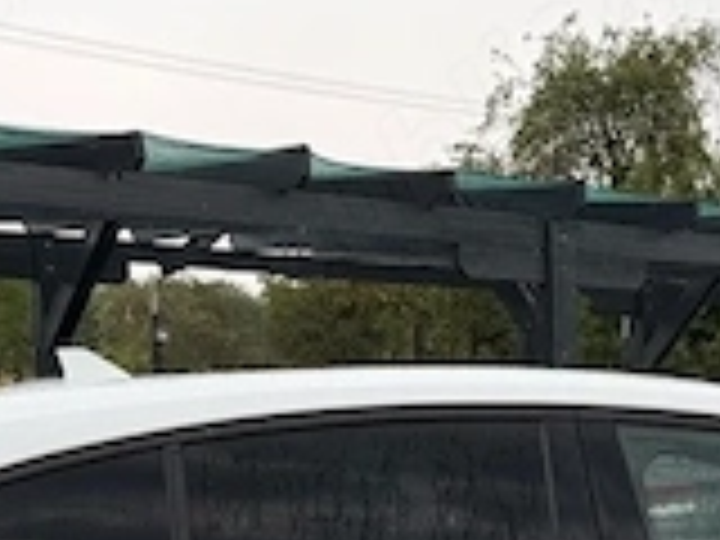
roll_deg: +0.1
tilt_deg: -11.2
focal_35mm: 90
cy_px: 810
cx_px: 711
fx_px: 1872
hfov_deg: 21.1
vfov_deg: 15.2
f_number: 1.78
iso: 80
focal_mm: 6.76
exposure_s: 1/617
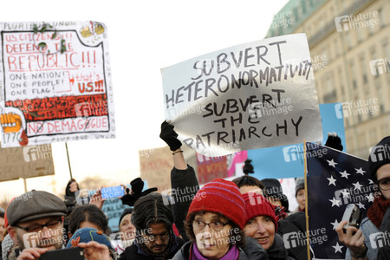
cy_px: 130
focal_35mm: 102
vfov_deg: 13.4
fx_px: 1105
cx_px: 195
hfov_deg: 20.0
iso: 1250
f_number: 4.5
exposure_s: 1/200
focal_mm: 102
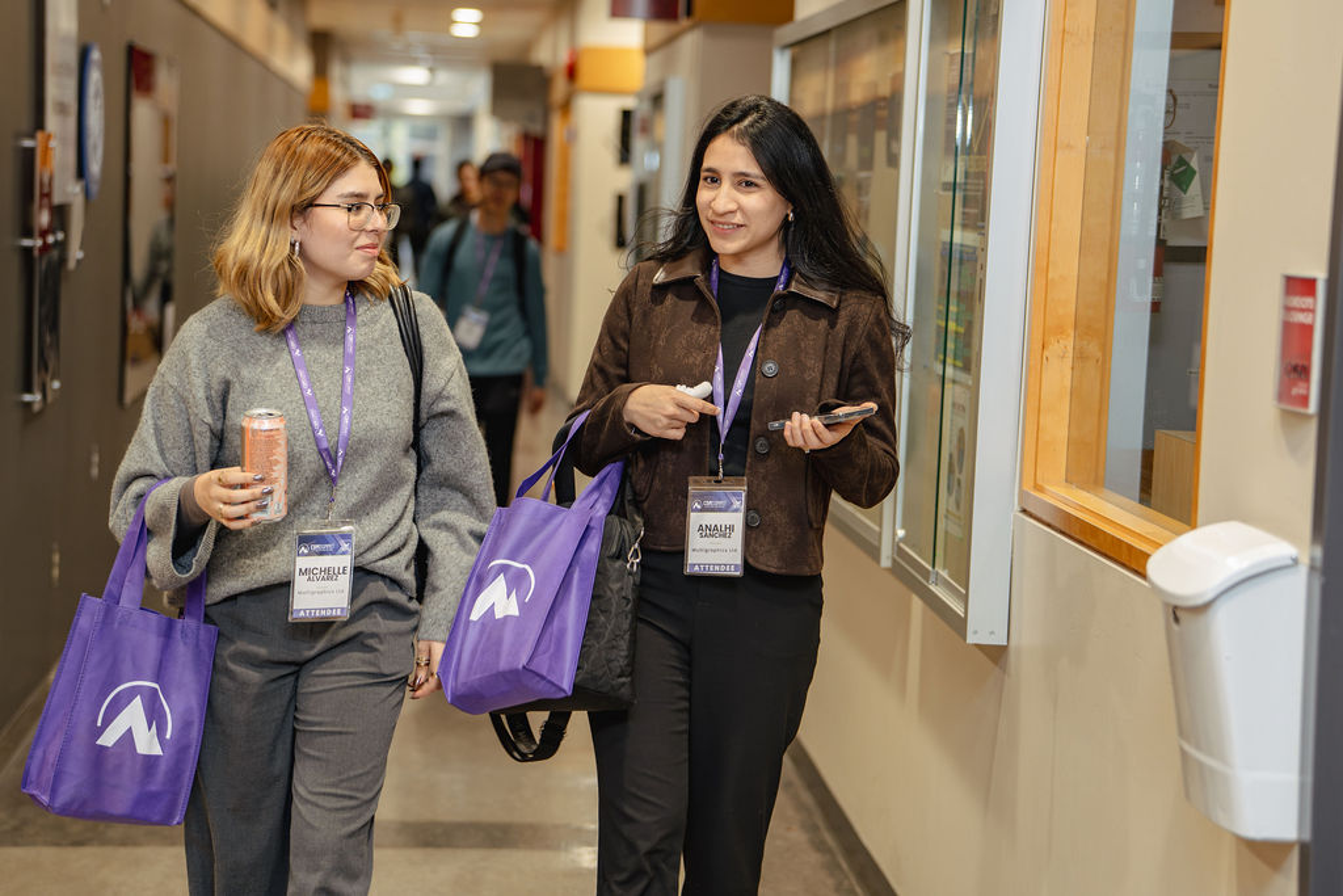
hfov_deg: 25.6
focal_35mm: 79
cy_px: 410
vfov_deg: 17.2
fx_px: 2956
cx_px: 671
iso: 800
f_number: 2.5
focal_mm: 69
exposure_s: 1/125
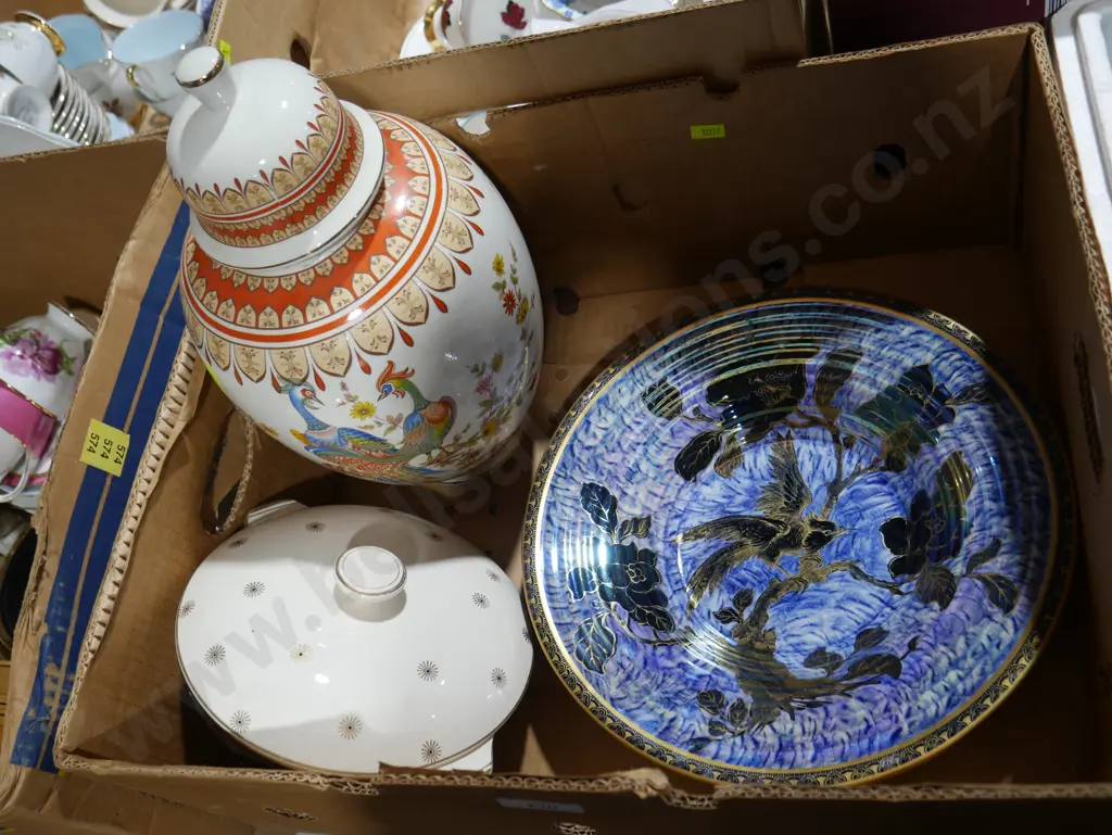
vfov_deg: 44.2
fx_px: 1028
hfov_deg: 56.8
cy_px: 418
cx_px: 556
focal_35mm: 32
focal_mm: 16
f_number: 3.6
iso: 250
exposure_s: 1/60
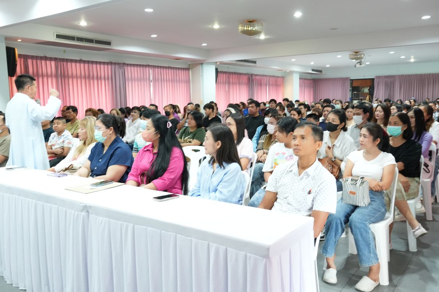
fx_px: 384
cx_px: 220
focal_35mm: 32
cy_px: 146
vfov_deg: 41.7
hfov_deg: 59.5
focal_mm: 21
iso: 1600
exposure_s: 1/25
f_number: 5
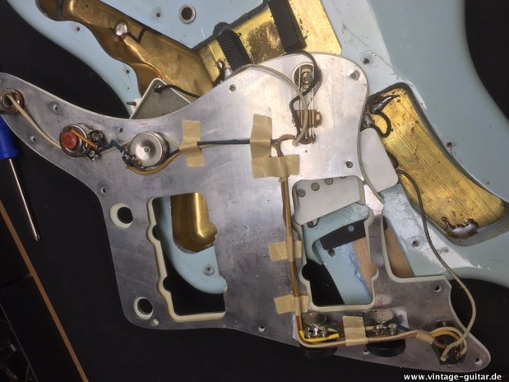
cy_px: 195
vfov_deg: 46.8
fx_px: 441
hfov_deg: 60.0
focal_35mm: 30
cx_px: 252
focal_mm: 4.15
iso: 40
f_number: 2.2
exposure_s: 1/100
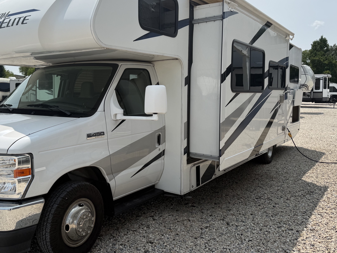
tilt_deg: -4.4
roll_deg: -0.3
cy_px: 114
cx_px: 128
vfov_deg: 44.1
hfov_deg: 56.2
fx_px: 312
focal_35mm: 32
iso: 80
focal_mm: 6.76
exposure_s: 1/6711
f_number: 1.78
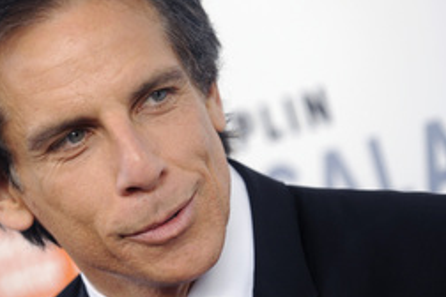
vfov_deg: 4.2
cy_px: 122
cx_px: 94
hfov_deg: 6.2
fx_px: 4088
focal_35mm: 330
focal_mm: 185
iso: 1250
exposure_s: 1/320
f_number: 5
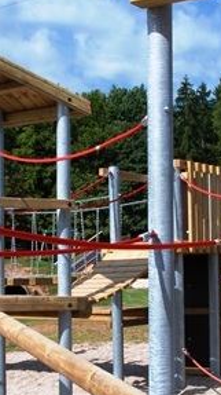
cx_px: 152
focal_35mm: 79
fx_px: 825
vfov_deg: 26.7
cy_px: 264
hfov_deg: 15.2
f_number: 18
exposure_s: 1/80
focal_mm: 18
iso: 200
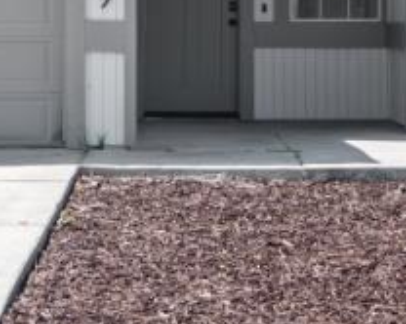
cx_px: 49
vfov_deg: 8.3
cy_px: -117
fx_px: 2197
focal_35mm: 183
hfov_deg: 10.5
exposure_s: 1/160
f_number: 8
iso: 200
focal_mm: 27
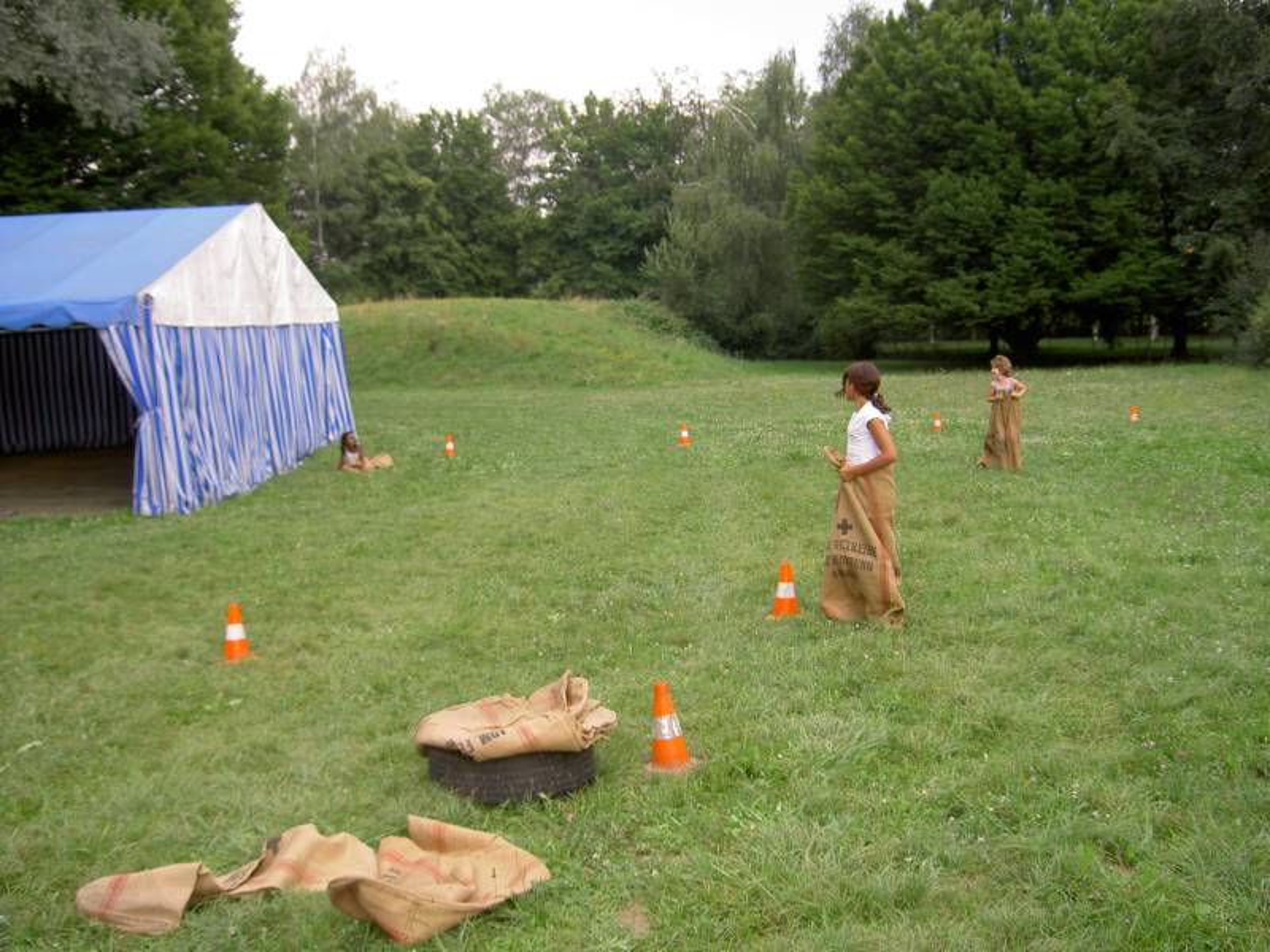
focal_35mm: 39
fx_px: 1431
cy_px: 476
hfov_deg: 47.9
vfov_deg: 36.8
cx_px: 635
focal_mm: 8
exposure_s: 1/125
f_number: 2.8
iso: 100
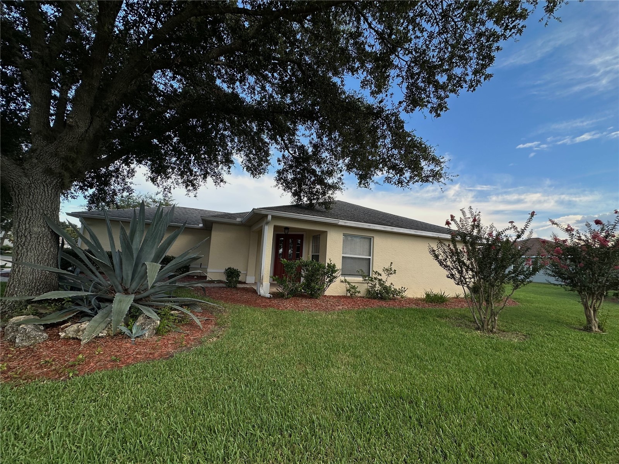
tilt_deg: +7.0
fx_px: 250
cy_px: 232
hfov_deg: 102.1
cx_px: 310
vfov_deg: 85.7
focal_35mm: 14
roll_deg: -3.8
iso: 40
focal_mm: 2.22
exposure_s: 1/511
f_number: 2.2
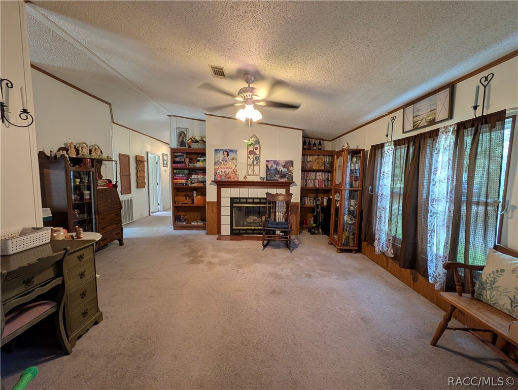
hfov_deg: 110.5
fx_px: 180
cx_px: 259
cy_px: 195
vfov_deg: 94.6
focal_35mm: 12
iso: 132
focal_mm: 2.23
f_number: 1.95
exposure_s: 1/40
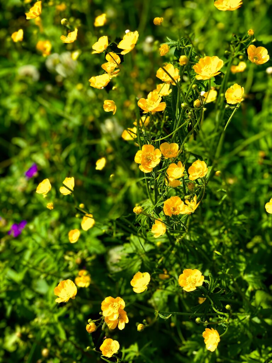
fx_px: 545
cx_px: 136
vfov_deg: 36.8
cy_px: 182
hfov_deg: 28.0
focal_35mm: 52
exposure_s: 1/355
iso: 16
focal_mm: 6
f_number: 2.4
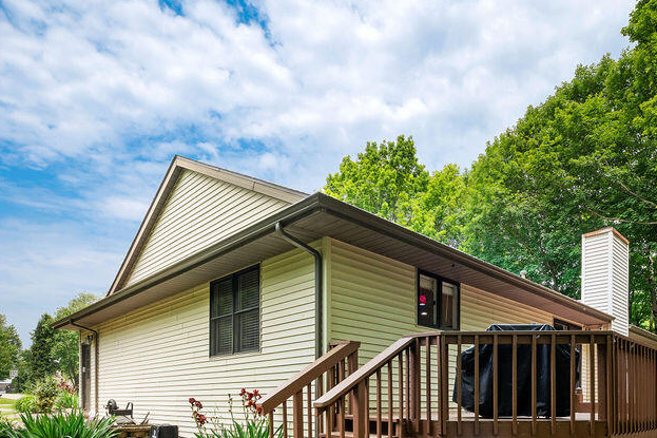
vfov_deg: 53.1
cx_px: 375
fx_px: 420
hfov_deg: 75.7
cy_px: 318
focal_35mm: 23
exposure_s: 1/80
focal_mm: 14
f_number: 10
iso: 250
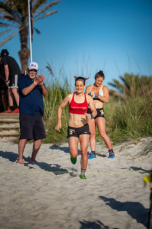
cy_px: 114
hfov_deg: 6.9
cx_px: 76
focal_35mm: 200
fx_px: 1267
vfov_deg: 10.3
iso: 280
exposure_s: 1/4000
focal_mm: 200
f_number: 2.8
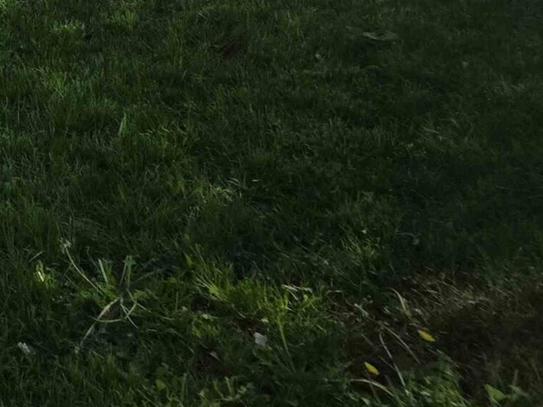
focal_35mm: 44
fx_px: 690
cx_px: -341
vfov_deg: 25.2
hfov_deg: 25.7
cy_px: -199
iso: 32
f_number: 1.9
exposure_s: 1/1047
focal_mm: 2.2
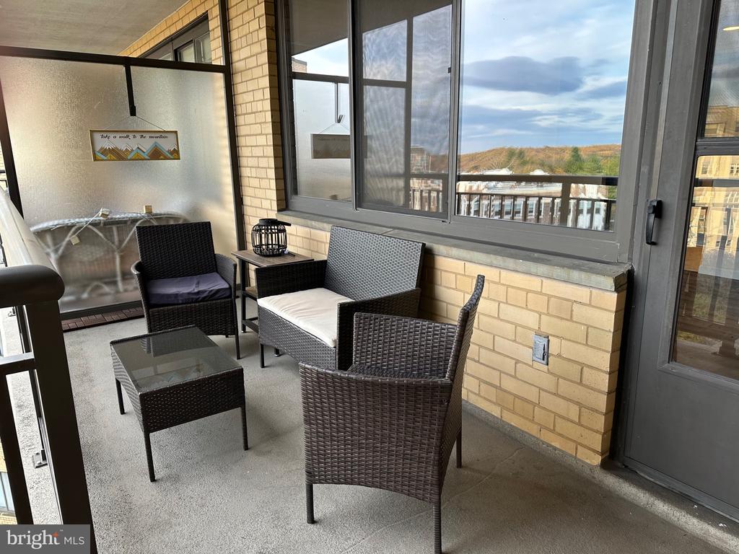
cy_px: 277
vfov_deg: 56.8
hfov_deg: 71.6
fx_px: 512
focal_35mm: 24
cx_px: 370
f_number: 1.78
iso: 80
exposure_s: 1/121
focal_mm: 6.86
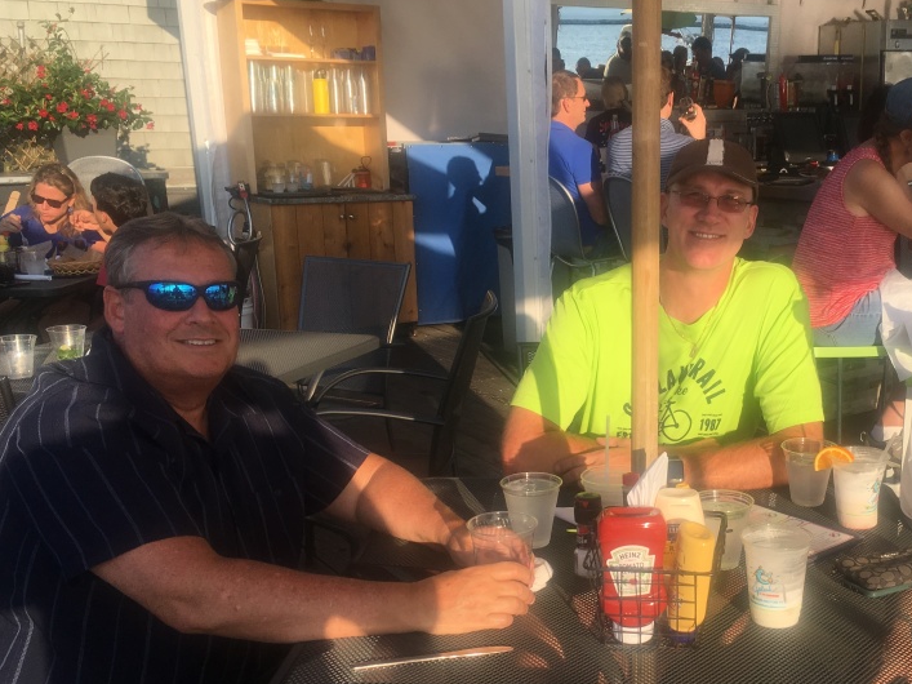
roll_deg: +0.2
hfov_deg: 44.1
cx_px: 619
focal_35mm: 42
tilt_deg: -16.4
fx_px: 1106
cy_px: 430
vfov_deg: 34.2
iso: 25
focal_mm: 4.15
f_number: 2.2
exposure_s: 1/810
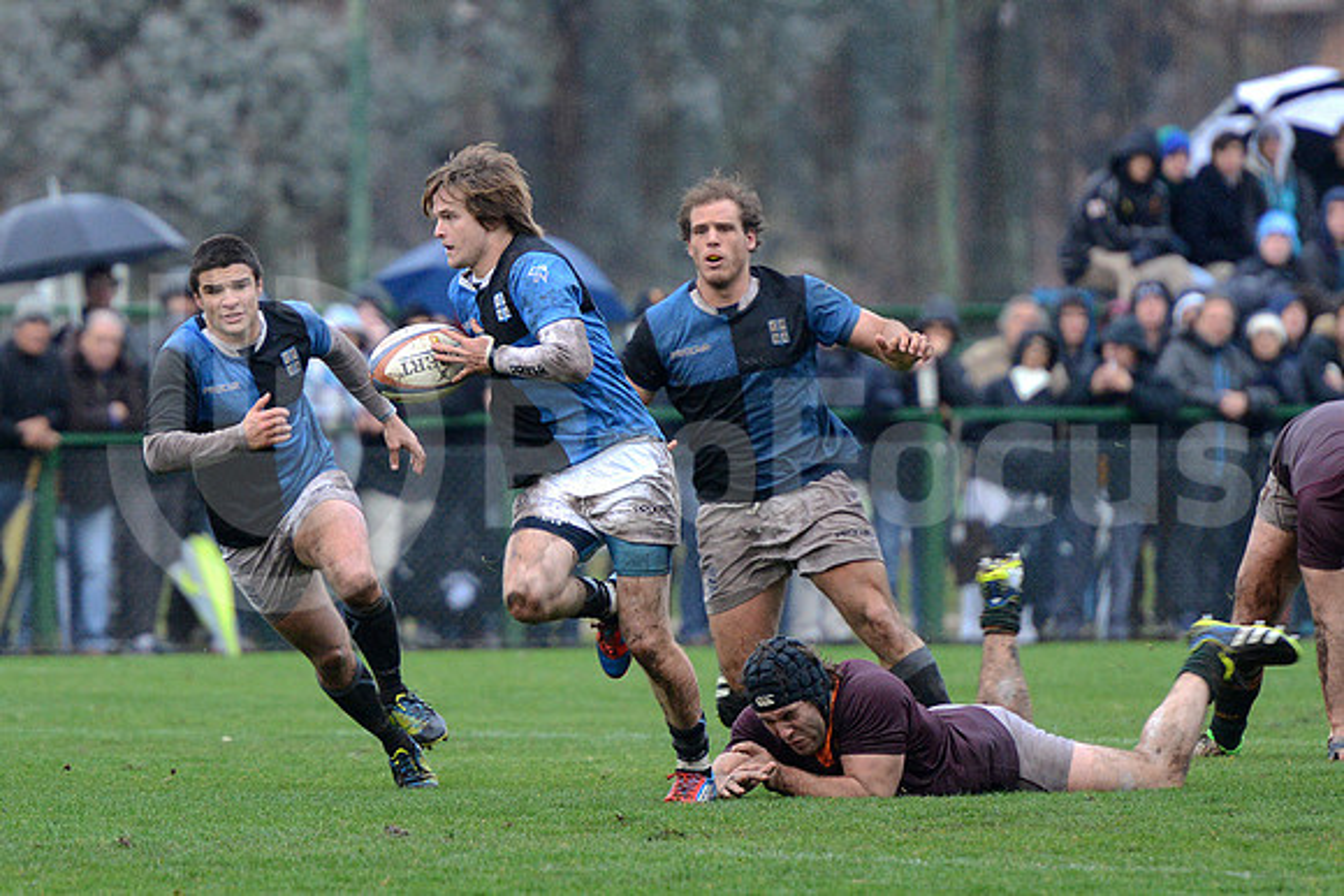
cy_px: 448
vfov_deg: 5.1
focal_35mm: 270
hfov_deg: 7.6
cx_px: 672
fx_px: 10082
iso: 2500
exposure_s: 1/500
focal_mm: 270
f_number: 4
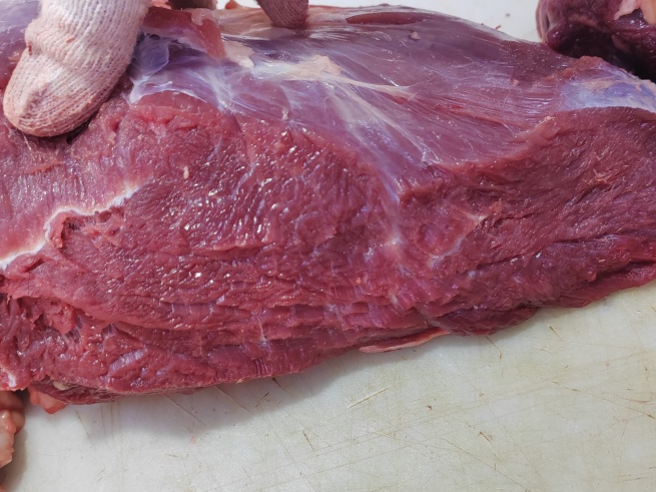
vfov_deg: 42.9
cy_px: 269
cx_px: 356
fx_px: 625
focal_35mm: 33
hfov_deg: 55.3
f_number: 1.9
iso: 500
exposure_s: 1/50
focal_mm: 5.52
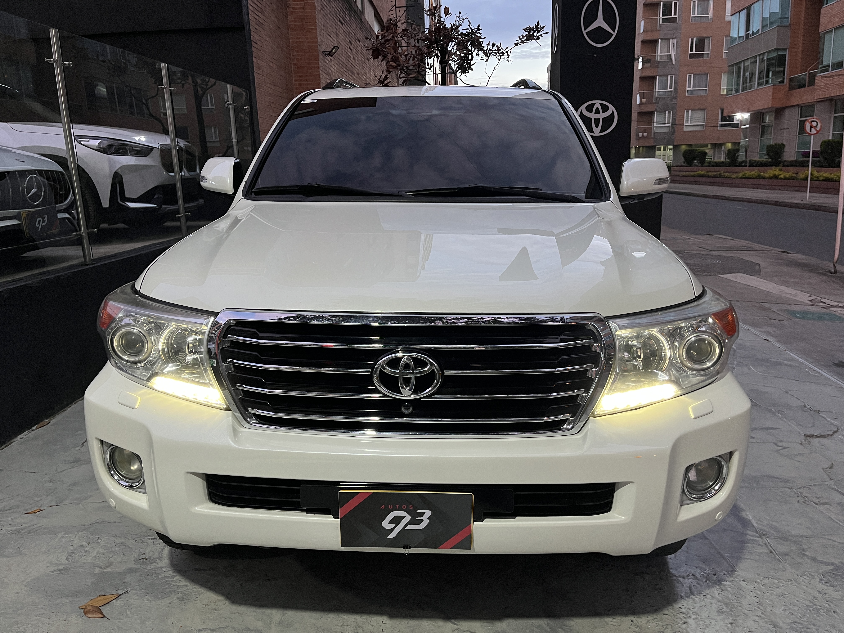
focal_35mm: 26
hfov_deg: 67.3
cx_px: 422
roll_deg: +1.5
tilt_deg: -14.1
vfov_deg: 53.1
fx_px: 634
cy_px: 316
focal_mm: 5.1
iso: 160
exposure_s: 1/60
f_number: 1.6
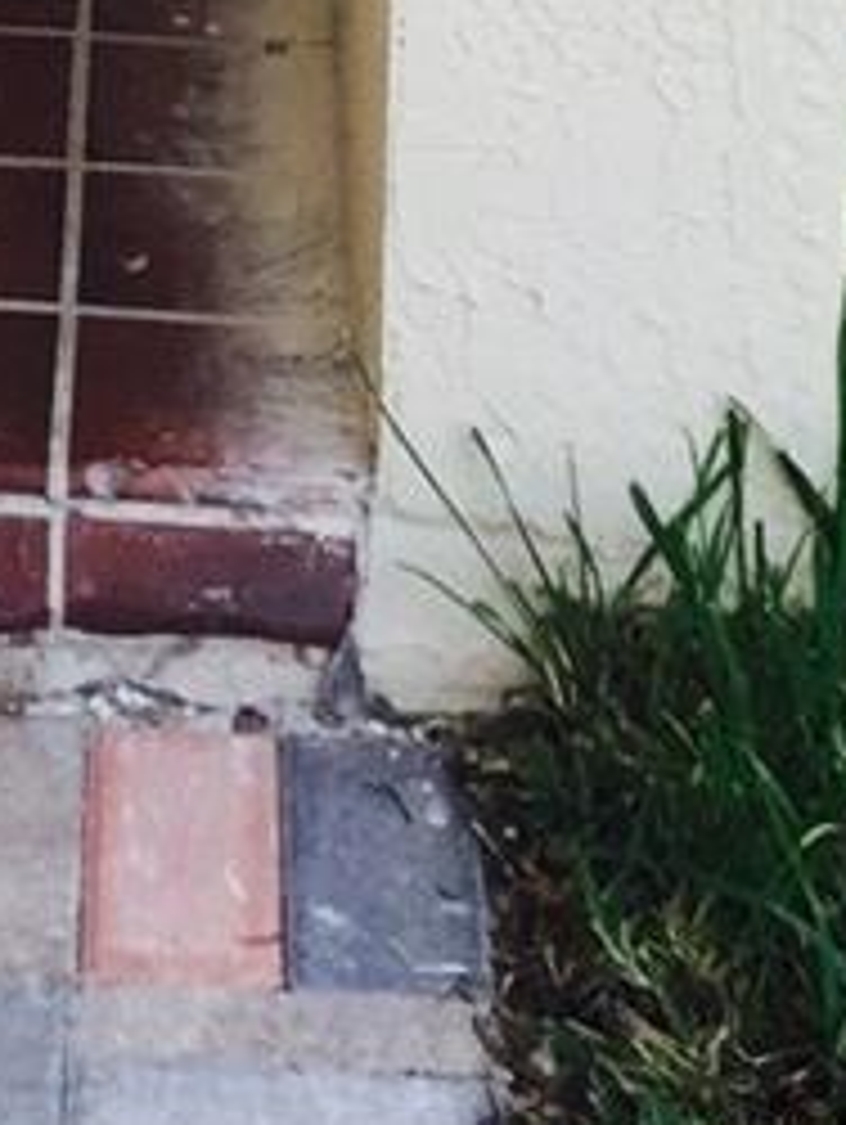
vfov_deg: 11.8
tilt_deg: -7.0
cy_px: -1516
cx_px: -306
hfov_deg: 10.4
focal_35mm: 139
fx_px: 4522
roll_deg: -0.5
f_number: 2.2
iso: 32
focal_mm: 4.15
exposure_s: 1/557
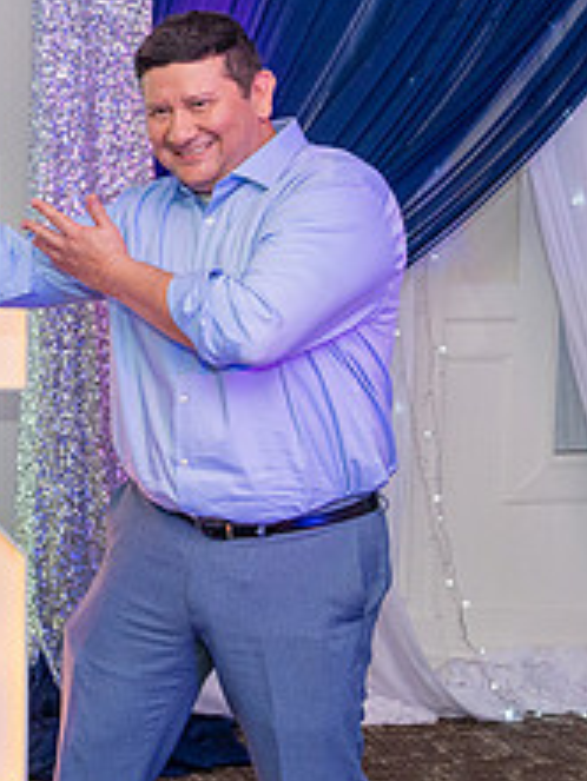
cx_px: -301
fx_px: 1739
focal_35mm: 77
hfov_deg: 17.2
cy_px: 239
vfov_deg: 25.1
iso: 1250
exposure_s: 1/200
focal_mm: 30.5
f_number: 4.5
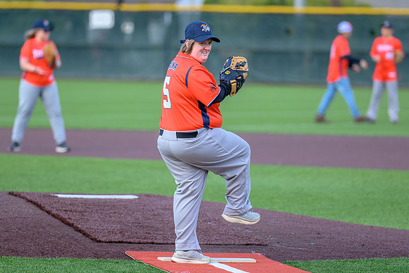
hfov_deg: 6.8
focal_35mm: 305
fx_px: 3465
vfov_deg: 4.5
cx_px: 192
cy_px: 130
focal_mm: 200
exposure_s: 1/2000
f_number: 3.2
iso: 800
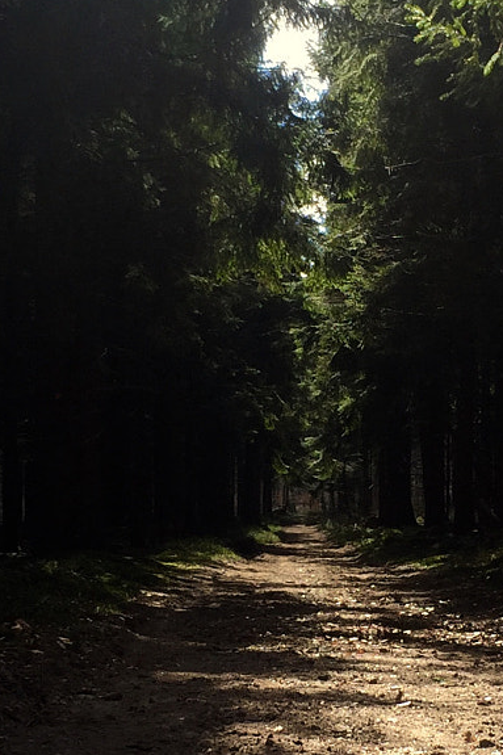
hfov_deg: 16.2
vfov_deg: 24.1
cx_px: 332
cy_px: 506
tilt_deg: +1.6
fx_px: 1761
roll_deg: -1.5
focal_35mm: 84
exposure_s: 1/388
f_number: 2.2
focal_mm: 4.15
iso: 32
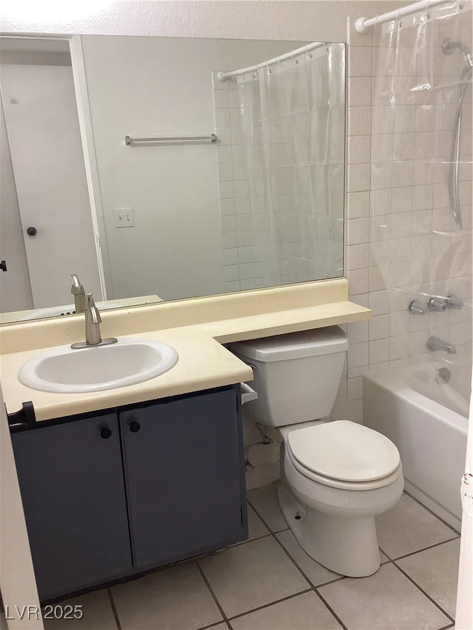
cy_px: 315
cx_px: 236
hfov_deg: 45.4
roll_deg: +2.0
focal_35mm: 31
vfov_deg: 58.4
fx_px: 565
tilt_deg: -16.2
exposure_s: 1/50
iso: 125
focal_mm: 3.3
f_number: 2.4
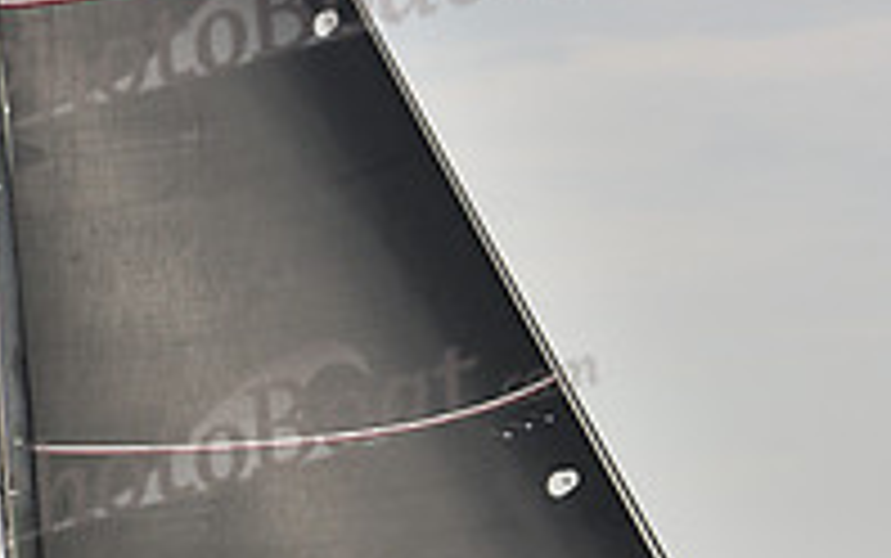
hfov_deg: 8.6
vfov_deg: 5.5
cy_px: 731
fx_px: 5807
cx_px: -266
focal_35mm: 239
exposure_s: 1/640
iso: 250
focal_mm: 80
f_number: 5
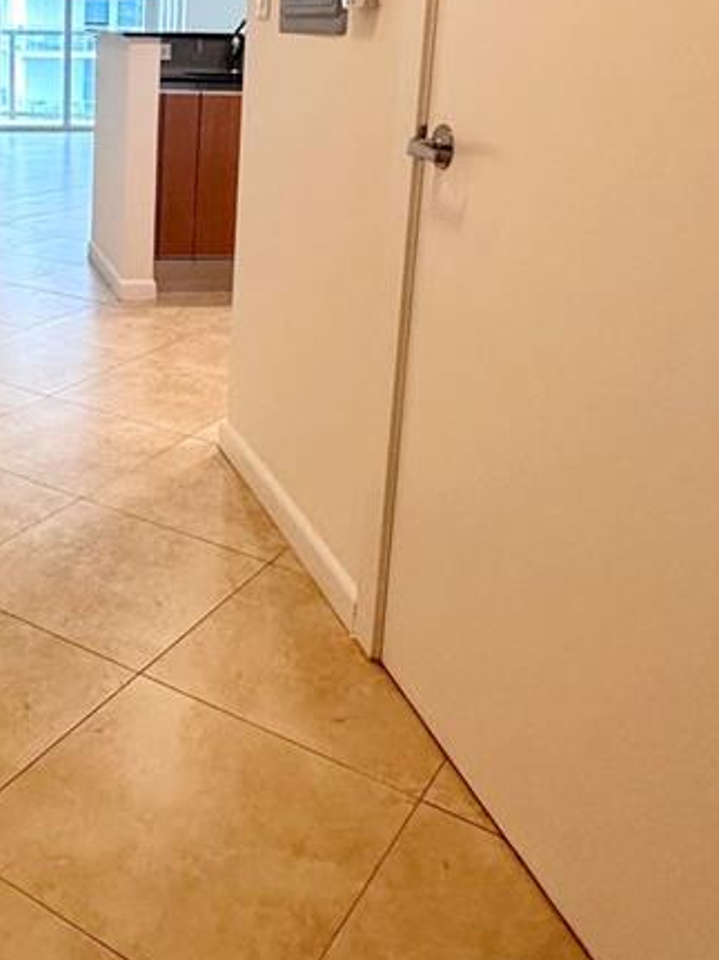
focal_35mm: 39
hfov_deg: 34.7
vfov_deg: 46.2
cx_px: 69
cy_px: 238
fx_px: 1081
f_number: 2.2
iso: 250
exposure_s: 1/120
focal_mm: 2.22
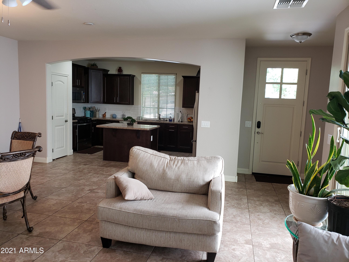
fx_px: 262
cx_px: 174
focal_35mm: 26
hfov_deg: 67.3
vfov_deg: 53.1
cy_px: 131
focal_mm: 4.3
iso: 160
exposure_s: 1/60
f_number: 2.4
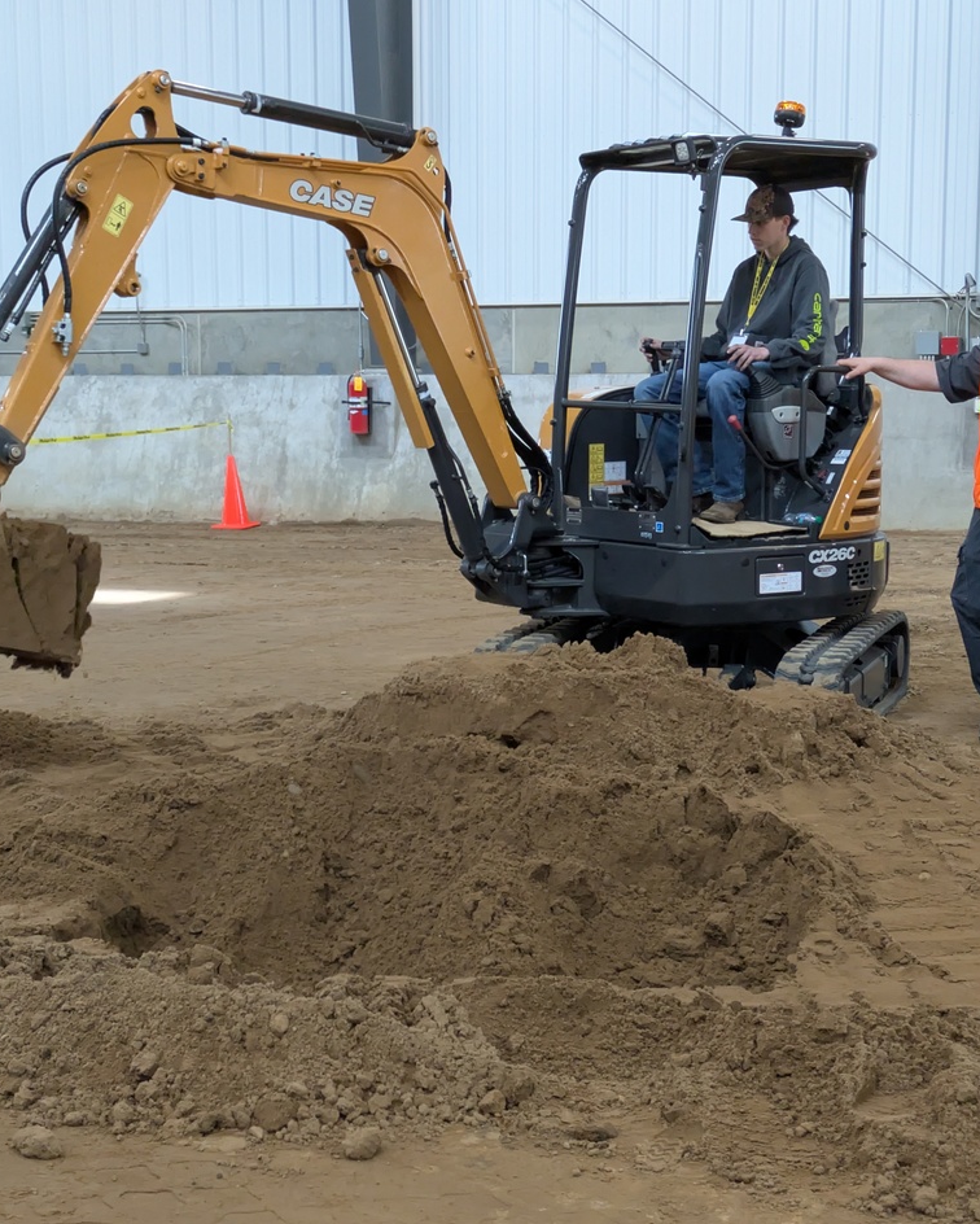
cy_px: 622
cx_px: 487
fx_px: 1957
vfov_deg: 34.7
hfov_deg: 28.1
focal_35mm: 54
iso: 821
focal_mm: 5.43
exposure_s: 1/120
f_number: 1.89
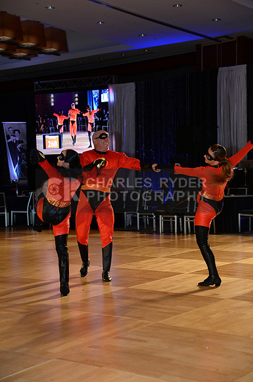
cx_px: 126
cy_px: 191
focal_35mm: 62
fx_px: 655
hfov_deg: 21.8
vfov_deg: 32.4
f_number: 5
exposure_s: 1/250
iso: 2000
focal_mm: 62
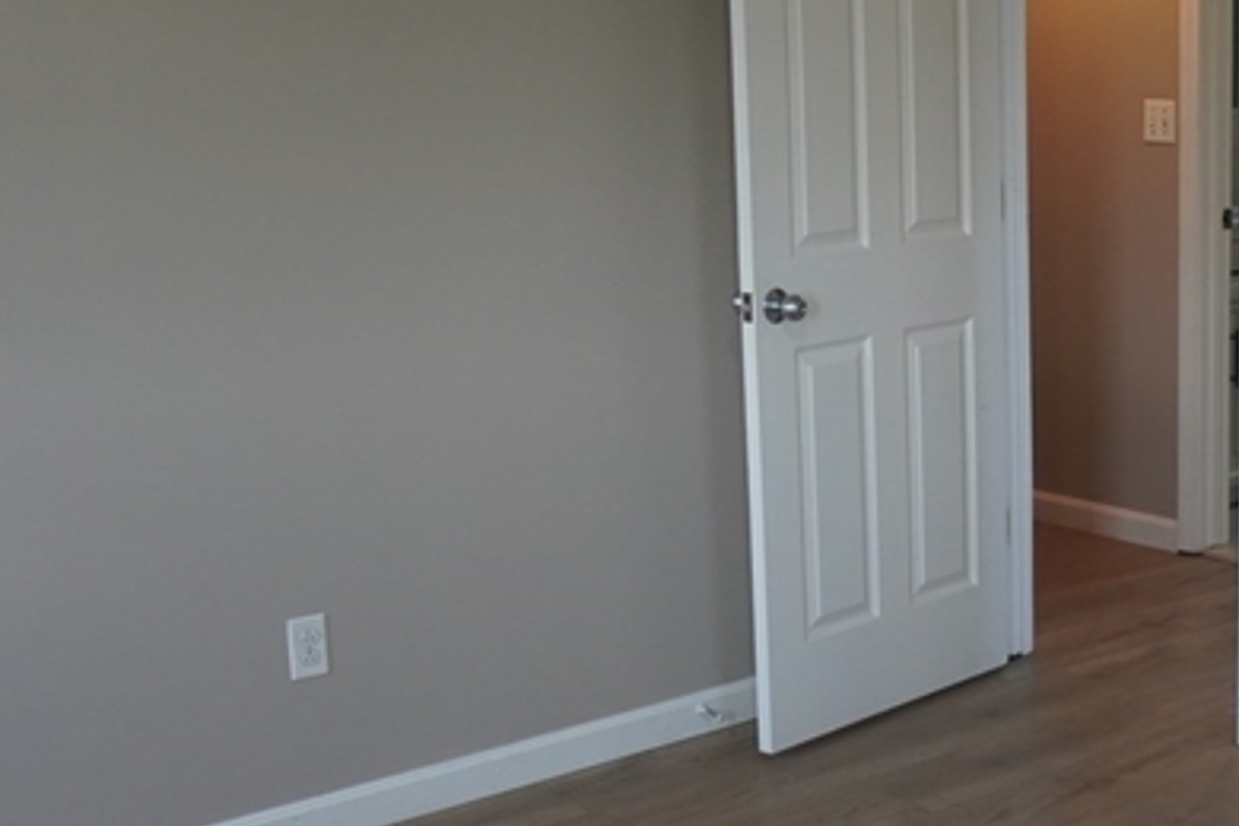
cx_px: 1226
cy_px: 475
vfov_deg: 21.6
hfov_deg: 29.8
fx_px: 2168
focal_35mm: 63
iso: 400
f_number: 4
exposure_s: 1/160
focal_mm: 16
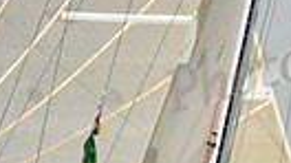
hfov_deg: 1.8
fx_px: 9244
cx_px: 593
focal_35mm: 1199
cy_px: 343
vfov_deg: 1.0
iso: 280
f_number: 5.6
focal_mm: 260
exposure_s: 1/1250
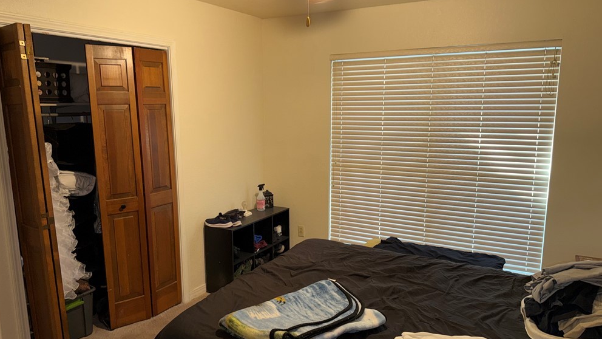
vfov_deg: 42.9
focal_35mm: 27
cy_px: 173
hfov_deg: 69.9
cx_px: 302
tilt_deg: -8.9
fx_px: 431
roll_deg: -0.6
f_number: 1.78
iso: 64
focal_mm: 6.76
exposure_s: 1/18
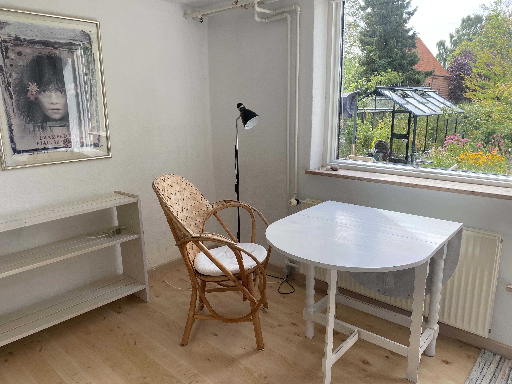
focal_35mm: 26
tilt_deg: -12.7
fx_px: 385
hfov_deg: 67.3
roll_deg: +1.2
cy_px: 192
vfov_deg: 53.1
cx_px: 256
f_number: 1.8
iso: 32
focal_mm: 4.25
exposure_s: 1/235
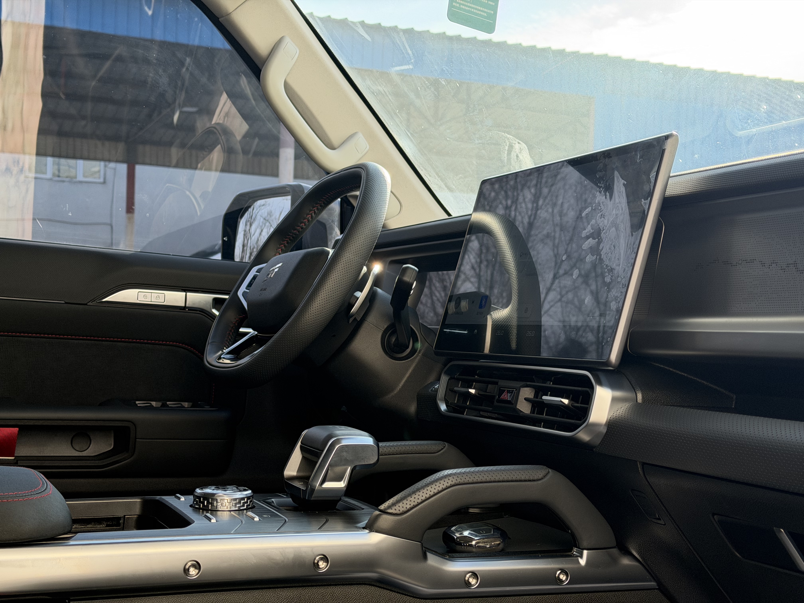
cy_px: 302
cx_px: 402
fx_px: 1115
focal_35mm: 48
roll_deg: -1.1
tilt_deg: +1.2
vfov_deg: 30.3
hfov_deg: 39.7
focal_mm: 6.76
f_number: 1.78
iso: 80
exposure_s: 1/487
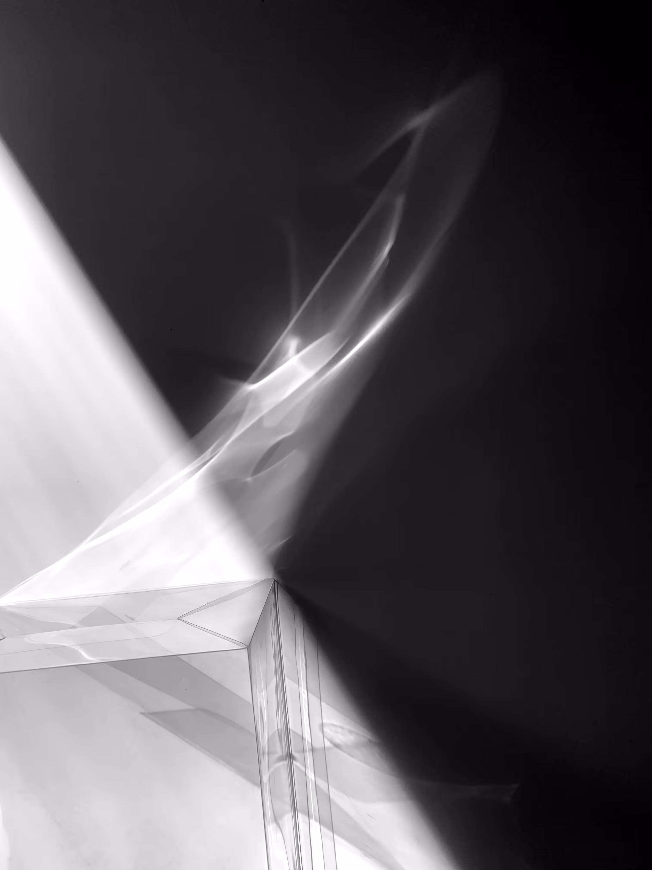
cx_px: 326
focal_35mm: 26
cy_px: 435
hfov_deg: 53.1
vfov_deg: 67.3
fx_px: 653
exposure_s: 1/543
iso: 25
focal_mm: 4.25
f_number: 1.8
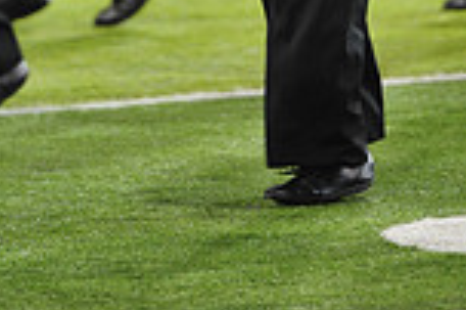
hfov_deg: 3.5
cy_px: -322
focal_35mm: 592
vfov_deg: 2.3
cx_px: 259
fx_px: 7655
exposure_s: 1/320
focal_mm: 200
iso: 2000
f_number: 2.8
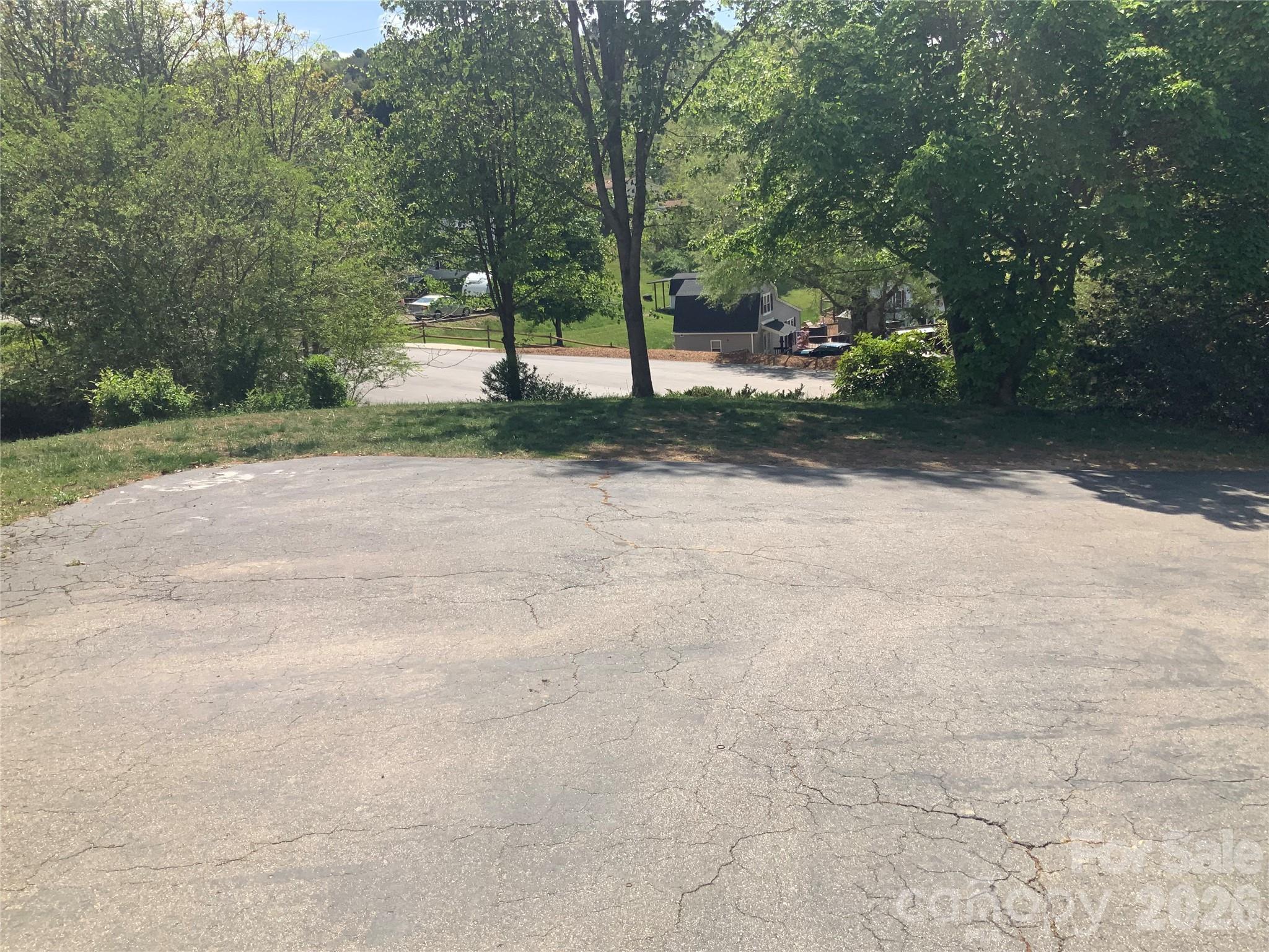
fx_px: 1063
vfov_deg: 48.2
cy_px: 476
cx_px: 634
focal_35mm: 29
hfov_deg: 61.7
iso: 16
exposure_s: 1/1675
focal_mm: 3
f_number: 1.8
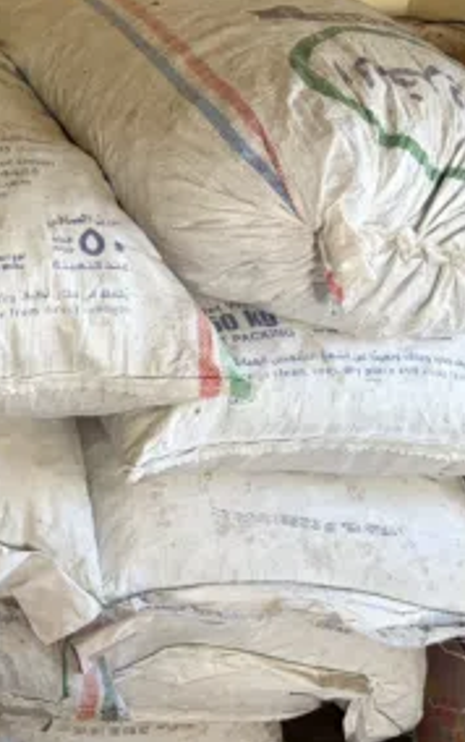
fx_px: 1255
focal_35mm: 62
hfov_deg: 18.1
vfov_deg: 32.9
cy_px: 381
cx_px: -282
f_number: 1.6
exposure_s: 1/88
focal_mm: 5.96
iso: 125
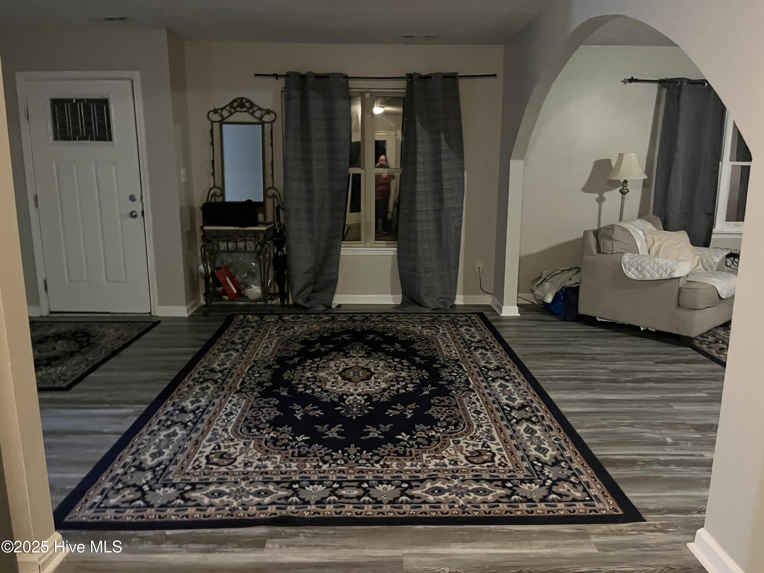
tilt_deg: -11.8
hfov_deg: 67.3
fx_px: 574
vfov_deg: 53.1
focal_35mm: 26
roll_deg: +0.0
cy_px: 286
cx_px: 382
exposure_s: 1/30
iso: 800
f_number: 1.6
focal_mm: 5.1
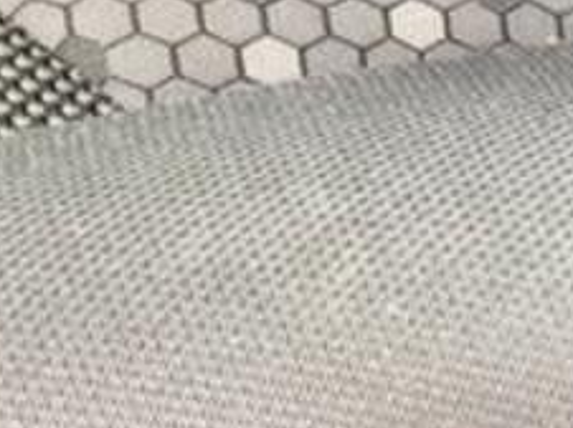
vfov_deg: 11.2
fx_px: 2100
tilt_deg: -64.7
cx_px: 1138
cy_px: 643
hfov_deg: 13.4
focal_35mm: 127
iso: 32
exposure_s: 1/60
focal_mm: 3.99
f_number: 1.8
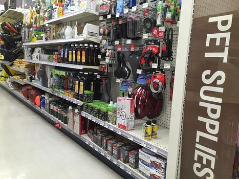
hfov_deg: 61.7
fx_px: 200
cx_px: 120
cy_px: 90
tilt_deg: -8.0
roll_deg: -2.2
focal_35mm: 29
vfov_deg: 48.2
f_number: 2.2
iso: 50
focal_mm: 4.15
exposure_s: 1/30
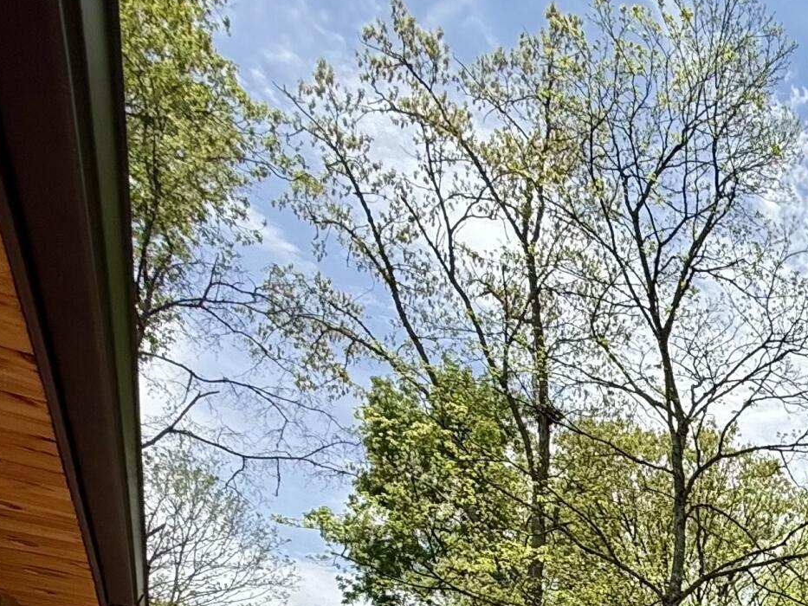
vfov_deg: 24.5
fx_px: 1051
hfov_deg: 31.3
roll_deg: -3.8
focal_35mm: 45
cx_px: 1078
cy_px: 926
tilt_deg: -1.6
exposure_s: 1/2024
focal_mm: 2.22
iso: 50
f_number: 2.2
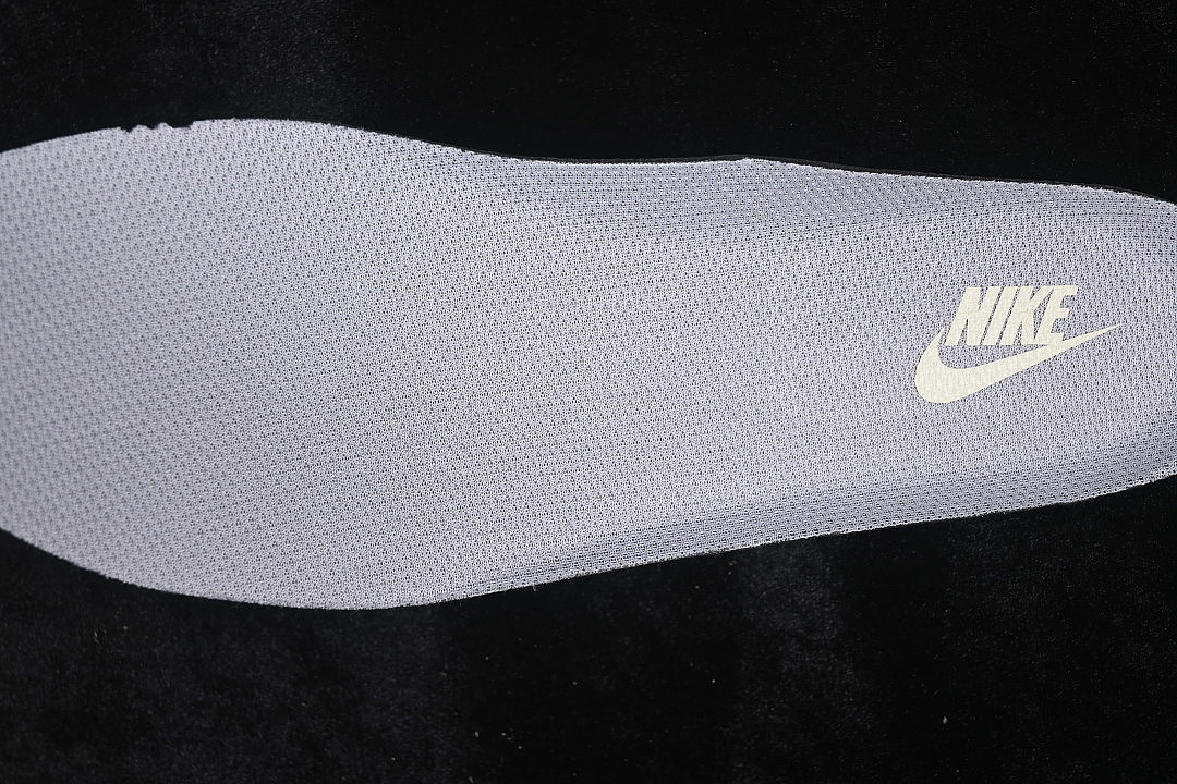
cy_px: 392
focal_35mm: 75
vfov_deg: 18.2
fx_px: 2452
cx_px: 588
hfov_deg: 27.0
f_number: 7.1
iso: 160
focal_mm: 50
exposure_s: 1/80
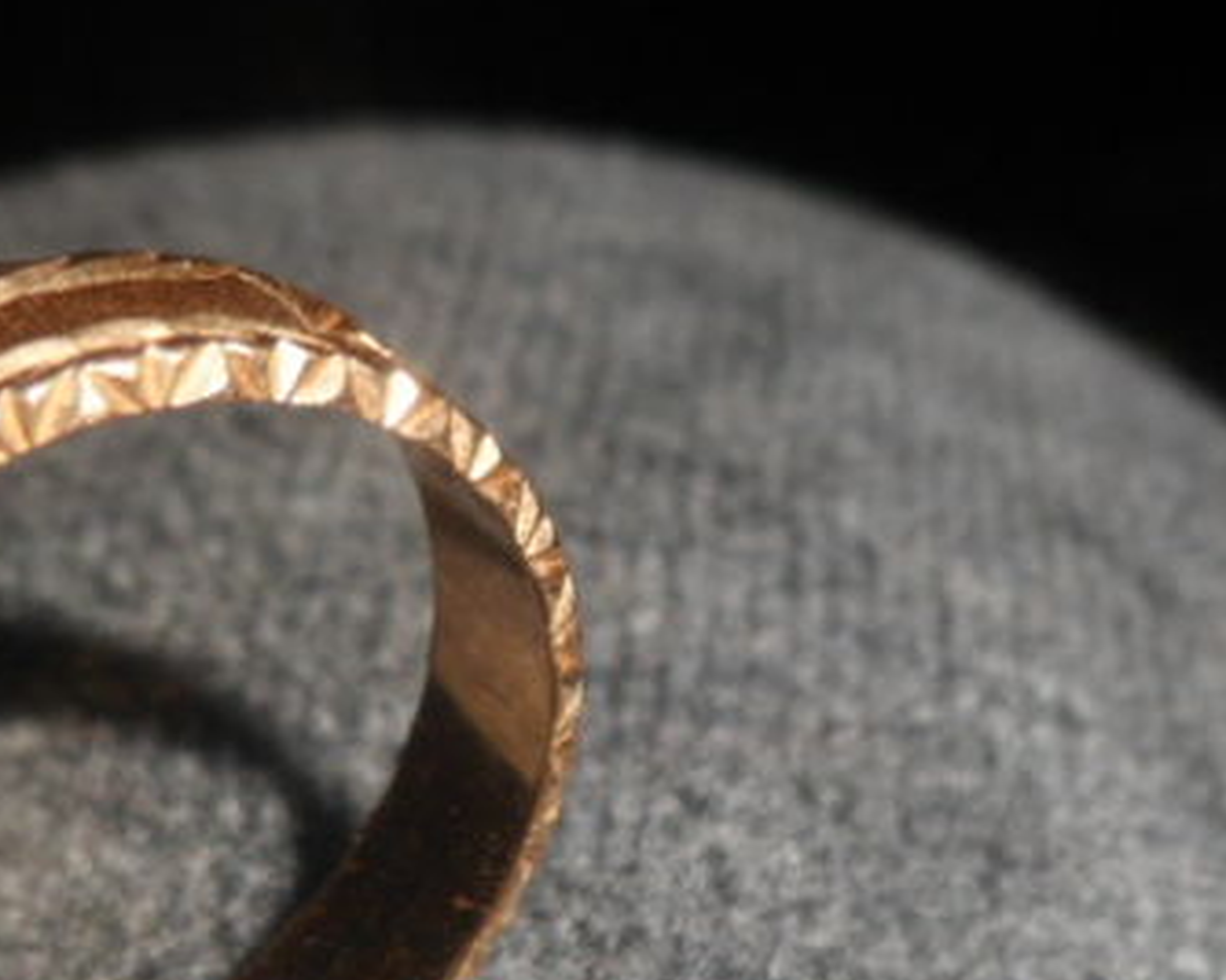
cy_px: 885
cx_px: 518
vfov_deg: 19.1
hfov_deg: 24.1
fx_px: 2866
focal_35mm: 79
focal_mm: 4.9
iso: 100
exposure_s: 1/15
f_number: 9.2
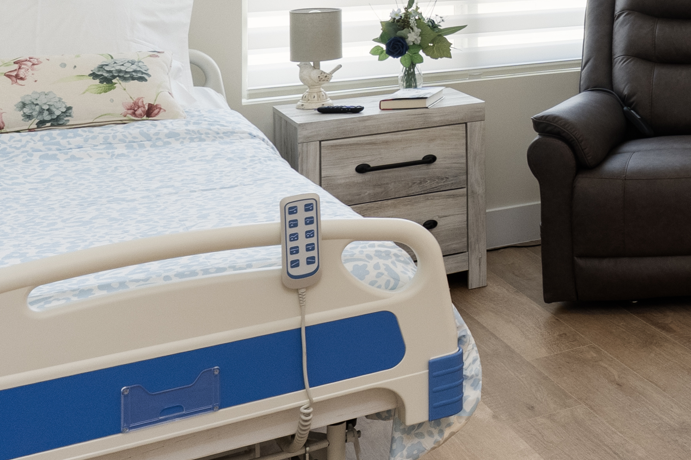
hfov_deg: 24.6
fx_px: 1228
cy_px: -93
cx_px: 1030
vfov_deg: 19.9
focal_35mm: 64
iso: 800
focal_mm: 16
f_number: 8
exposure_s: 1/8
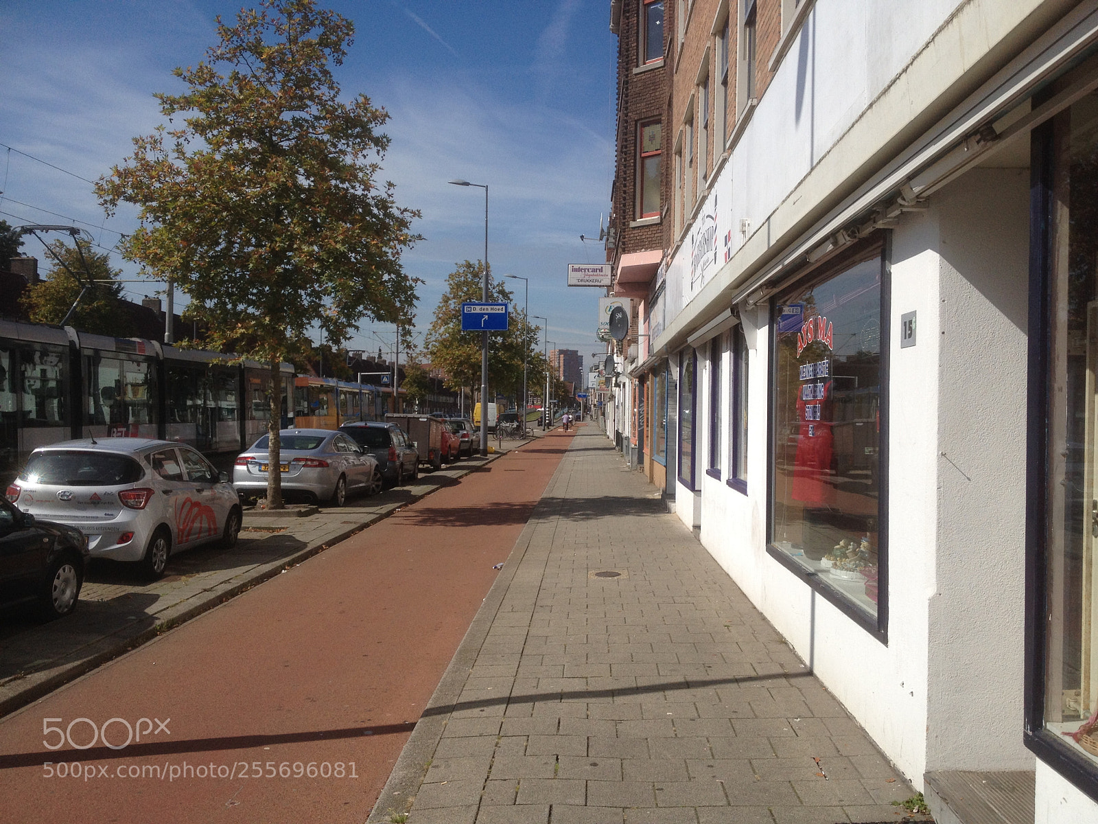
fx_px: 1110
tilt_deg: +0.0
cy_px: 412
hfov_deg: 52.6
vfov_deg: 40.7
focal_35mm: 35
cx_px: 549
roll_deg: -1.5
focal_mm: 4.28
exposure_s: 1/3067
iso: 50
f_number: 2.4
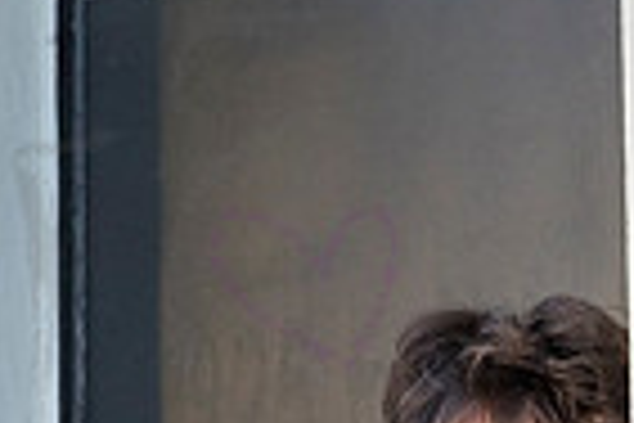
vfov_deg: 6.4
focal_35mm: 209
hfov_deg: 9.8
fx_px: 3680
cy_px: 807
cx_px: 312
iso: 1000
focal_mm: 47
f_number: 4
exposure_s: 1/1000
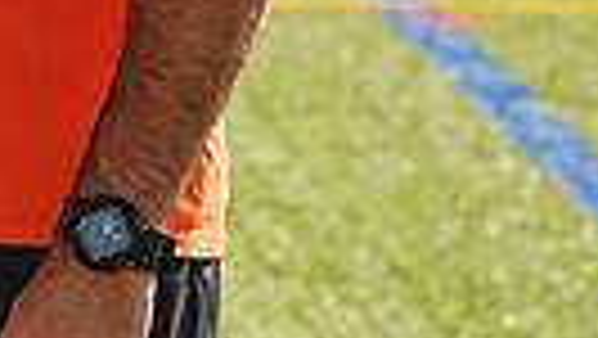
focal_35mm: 748
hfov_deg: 2.9
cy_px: -343
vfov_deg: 1.6
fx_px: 11868
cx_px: -544
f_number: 8
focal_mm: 164
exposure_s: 1/250
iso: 100
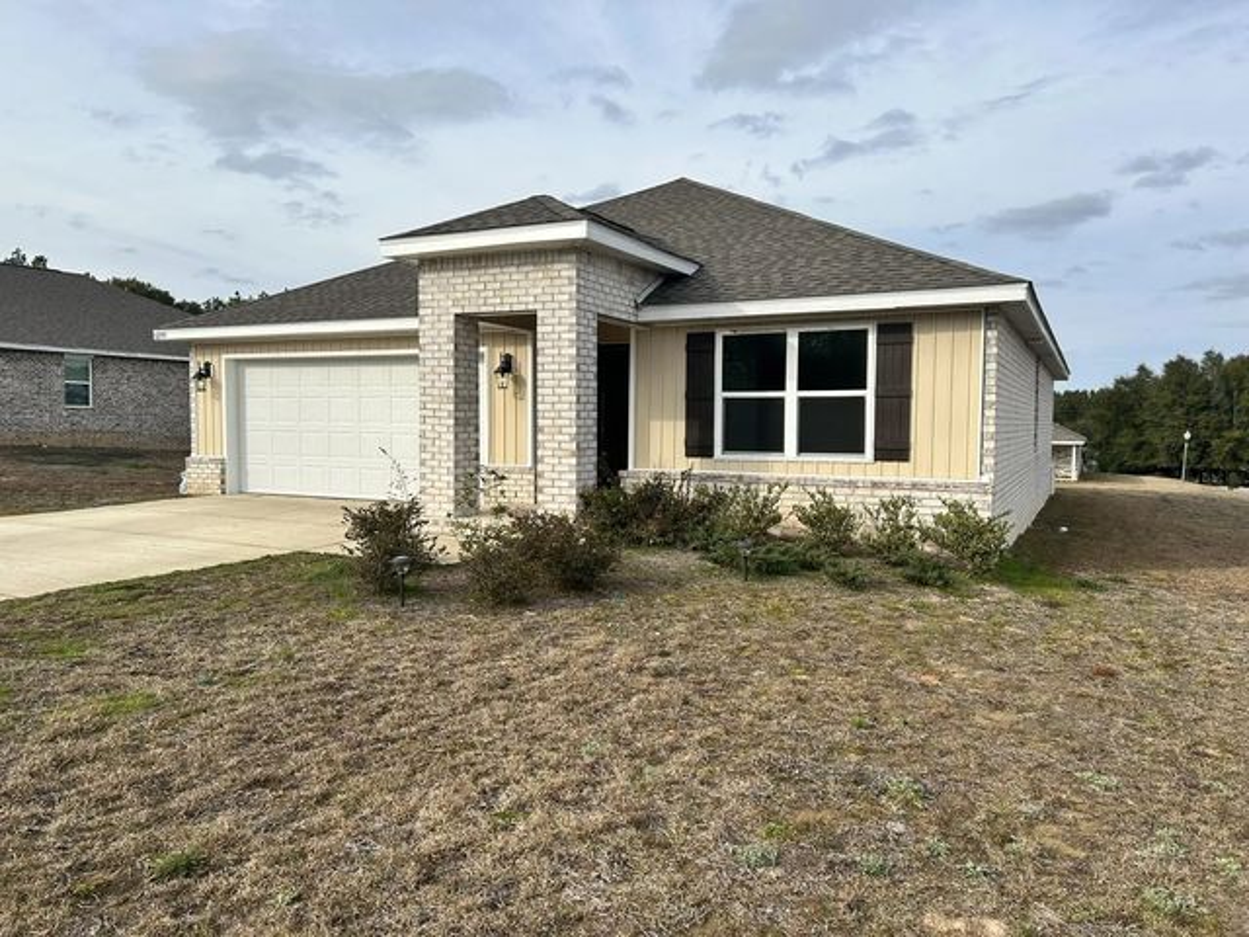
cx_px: 624
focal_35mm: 26
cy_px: 468
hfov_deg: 67.3
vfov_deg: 53.1
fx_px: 938
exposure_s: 1/3356
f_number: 1.5
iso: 50
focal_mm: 5.7
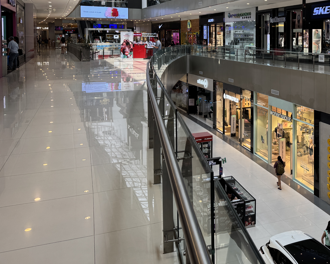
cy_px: 54
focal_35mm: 40
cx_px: 276
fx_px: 391
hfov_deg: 43.1
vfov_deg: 36.1
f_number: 1.78
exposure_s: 1/121
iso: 64
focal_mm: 6.76
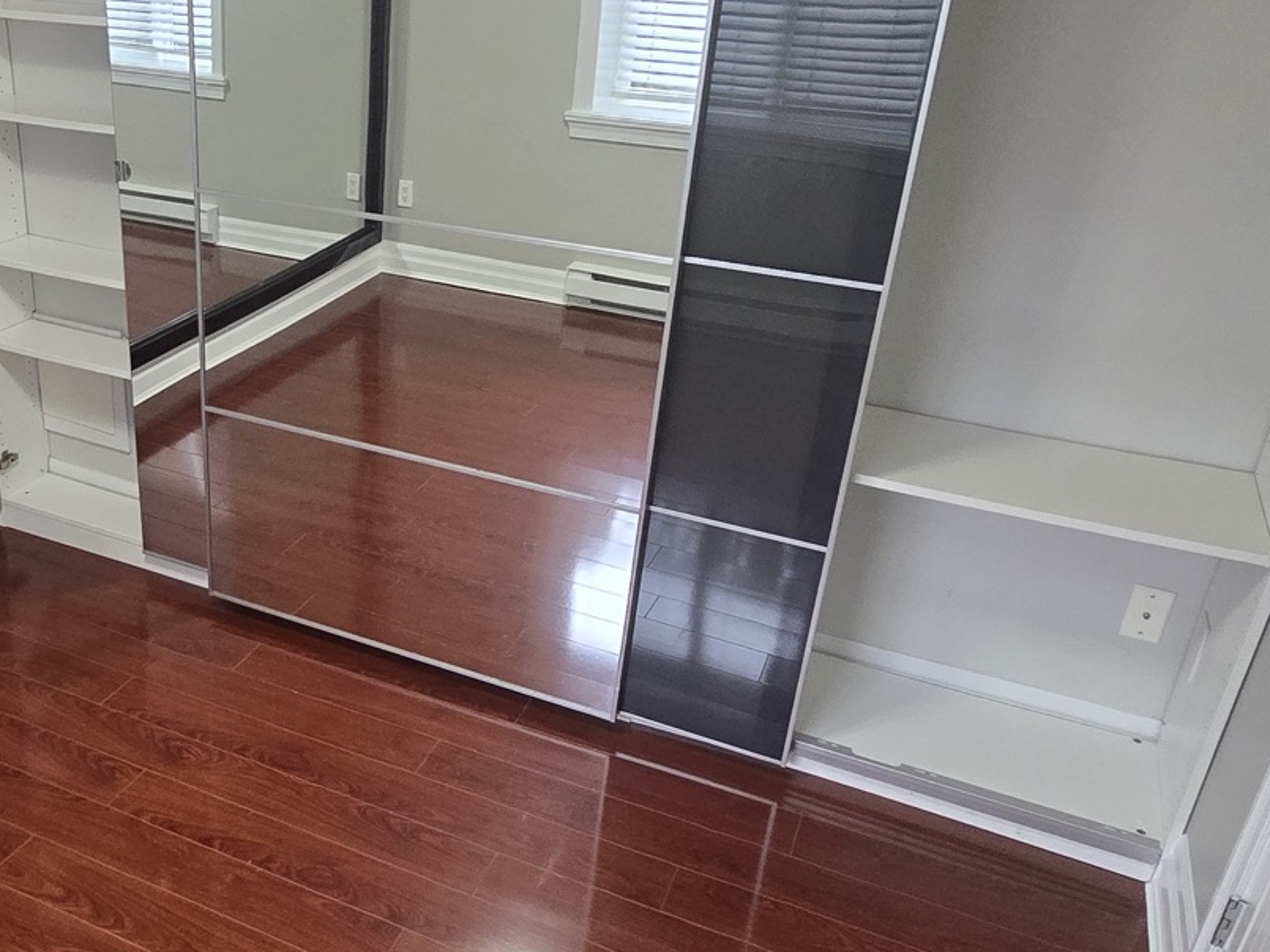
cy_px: 470
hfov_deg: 56.1
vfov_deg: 45.5
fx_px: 1138
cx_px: 352
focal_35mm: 31
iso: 500
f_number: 2.2
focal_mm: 2.2
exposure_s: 1/60
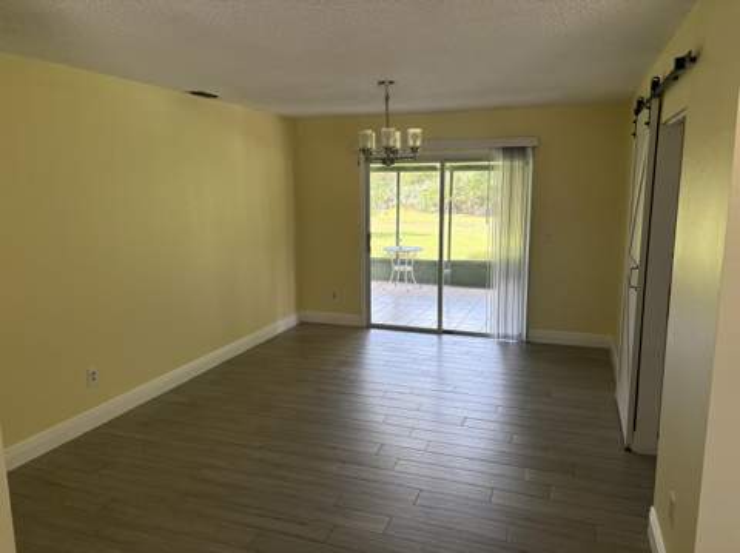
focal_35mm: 26
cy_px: 276
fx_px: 555
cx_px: 370
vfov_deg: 53.0
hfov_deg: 67.4
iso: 125
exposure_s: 1/121
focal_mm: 5.96
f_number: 1.6
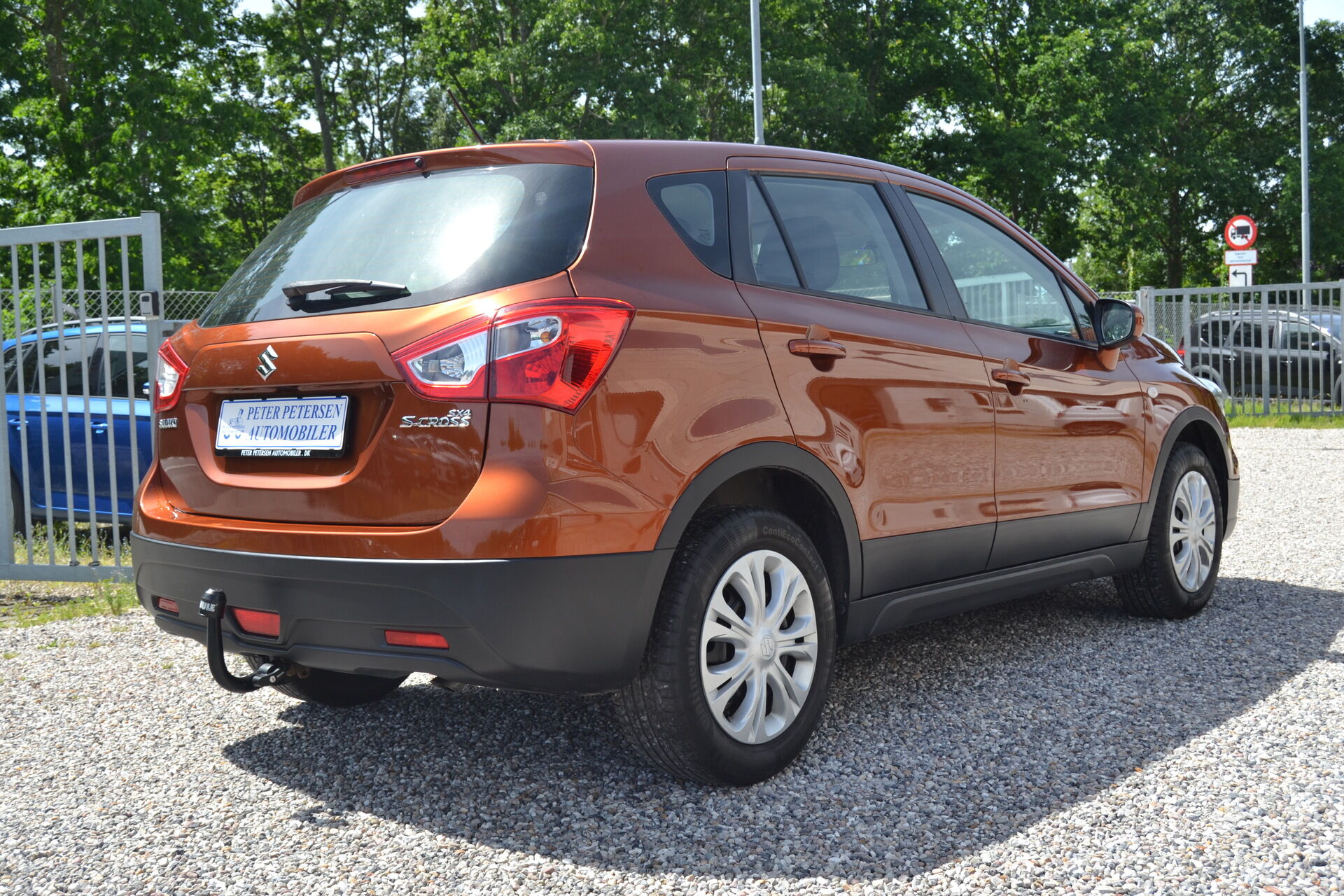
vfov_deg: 36.9
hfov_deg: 53.1
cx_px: 672
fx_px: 1344
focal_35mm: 36
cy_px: 448
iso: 100
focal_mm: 24
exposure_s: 1/200
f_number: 7.1
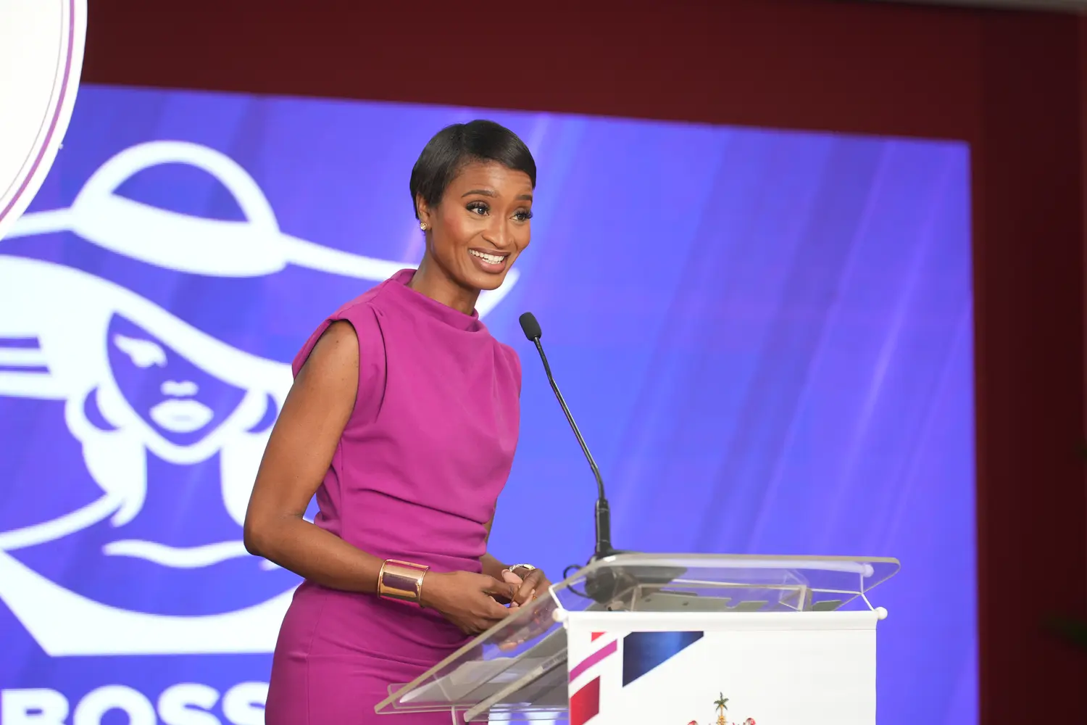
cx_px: 544
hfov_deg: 12.8
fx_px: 4831
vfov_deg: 8.6
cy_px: 362
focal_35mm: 160
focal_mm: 160
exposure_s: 1/160
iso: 400
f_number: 3.5
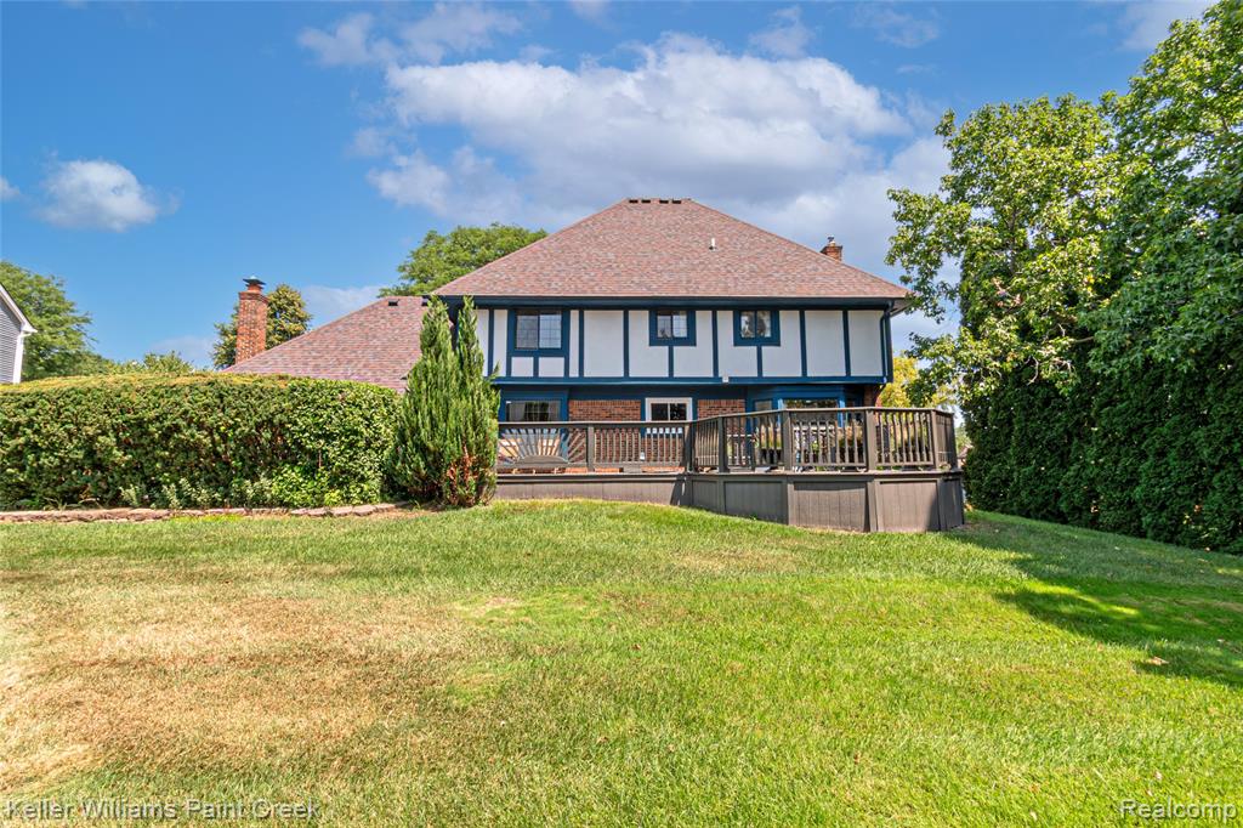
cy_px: 414
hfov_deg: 100.4
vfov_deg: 77.3
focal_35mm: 15
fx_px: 518
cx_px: 622
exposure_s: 1/100
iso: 200
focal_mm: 10
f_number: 18
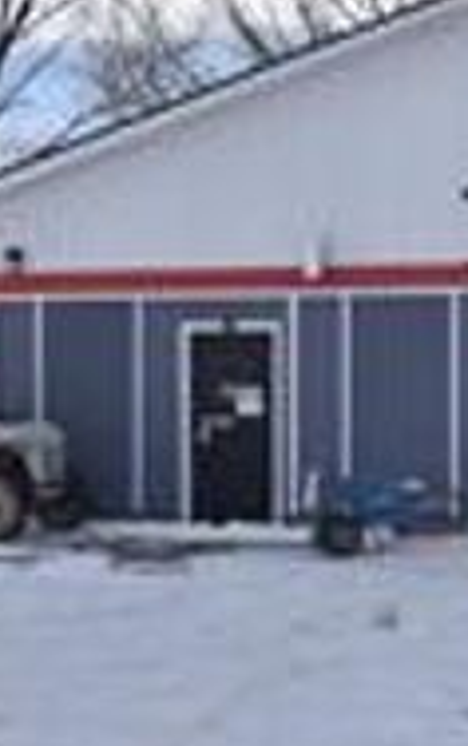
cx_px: 583
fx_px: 1322
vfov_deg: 31.5
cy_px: 383
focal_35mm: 65
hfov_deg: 18.8
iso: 100
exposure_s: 1/250
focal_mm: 16
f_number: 13
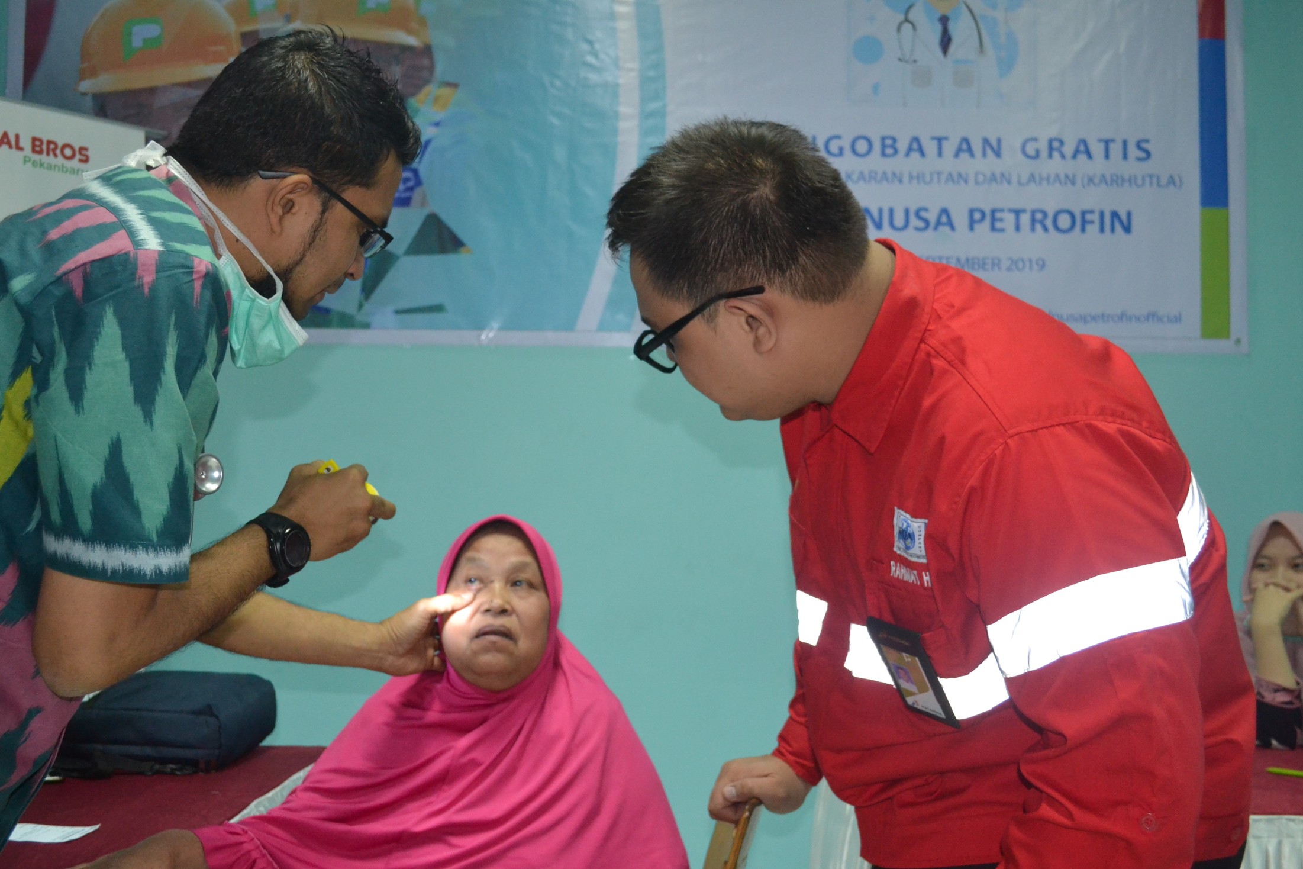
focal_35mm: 36
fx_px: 1303
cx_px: 652
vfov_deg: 36.9
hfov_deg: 53.1
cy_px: 434
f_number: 4
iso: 2200
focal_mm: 24
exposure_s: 1/60
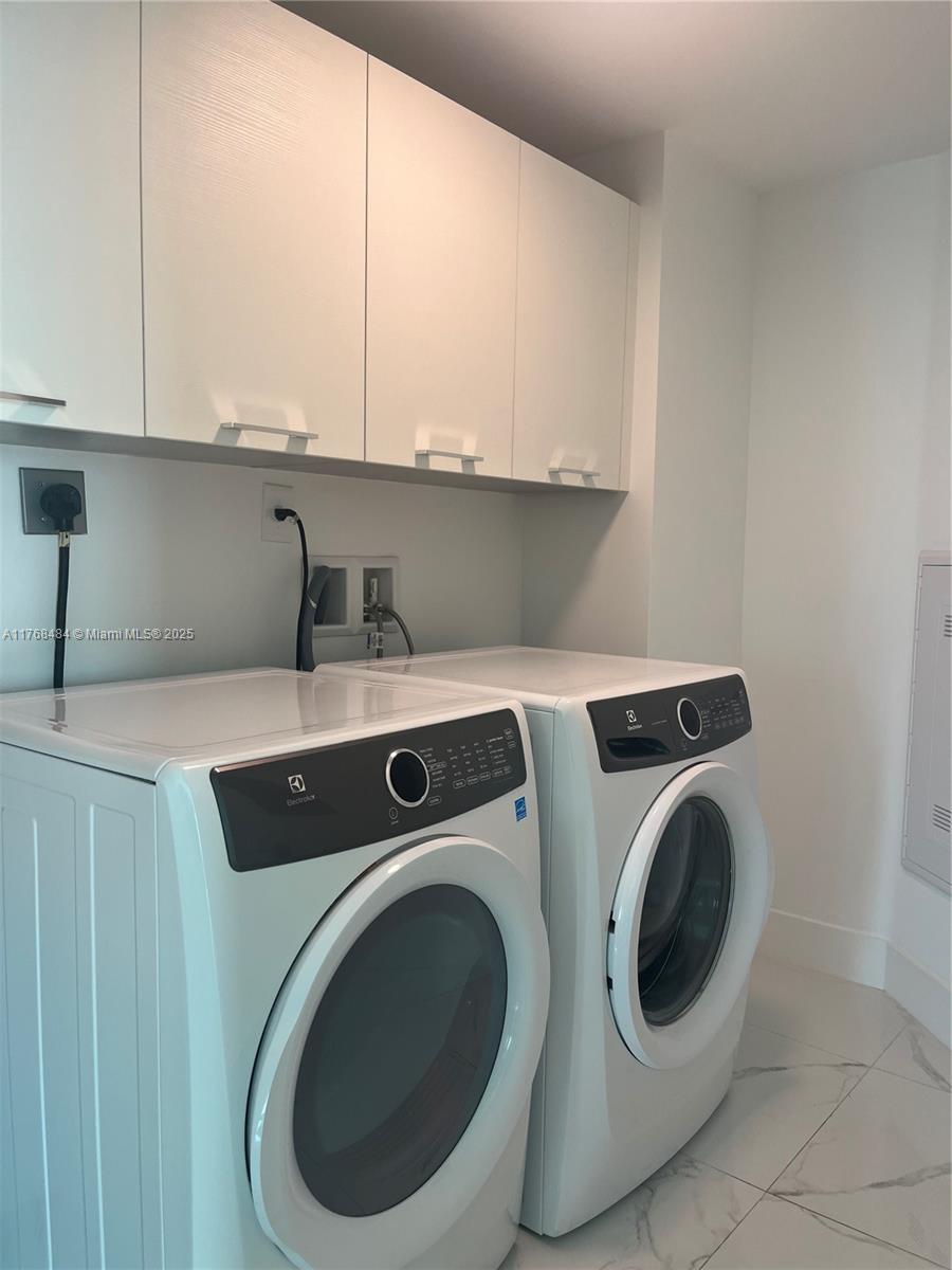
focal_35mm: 26
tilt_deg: -4.5
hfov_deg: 53.1
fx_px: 953
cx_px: 476
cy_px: 635
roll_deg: -1.3
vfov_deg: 67.3
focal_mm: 5.1
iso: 64
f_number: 1.6
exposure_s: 1/120
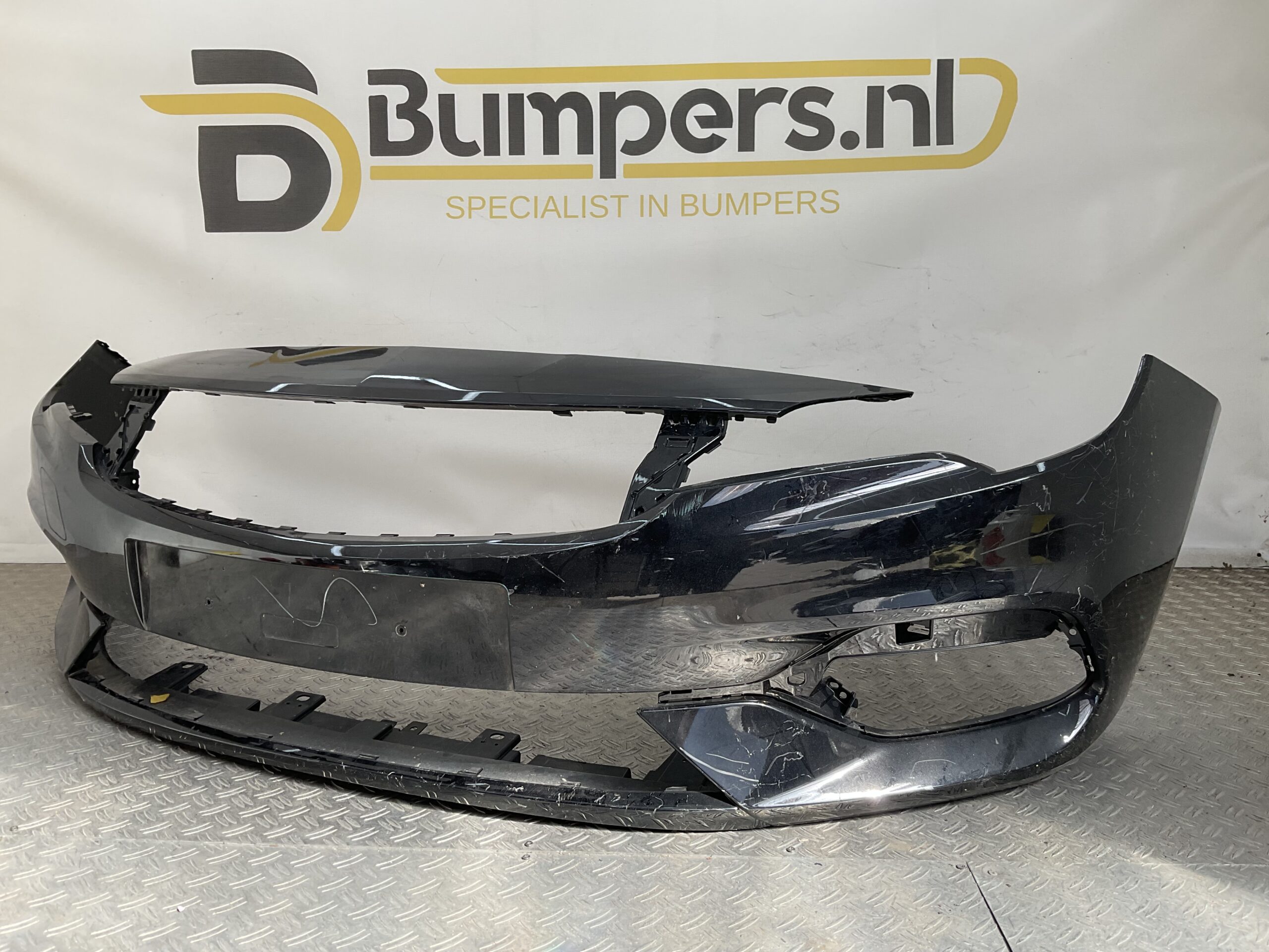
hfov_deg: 61.7
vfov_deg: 48.2
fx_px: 1063
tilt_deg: -7.4
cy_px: 476
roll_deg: -2.2
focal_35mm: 29
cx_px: 634
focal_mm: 3
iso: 16
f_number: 1.8
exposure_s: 1/360
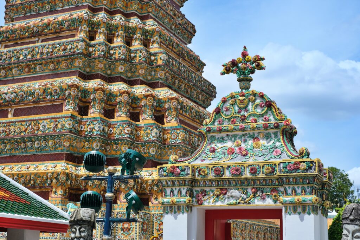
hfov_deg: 37.5
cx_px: 180
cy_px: 120
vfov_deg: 25.5
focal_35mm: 53
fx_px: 530
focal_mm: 35
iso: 320
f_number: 5.6
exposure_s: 1/1250
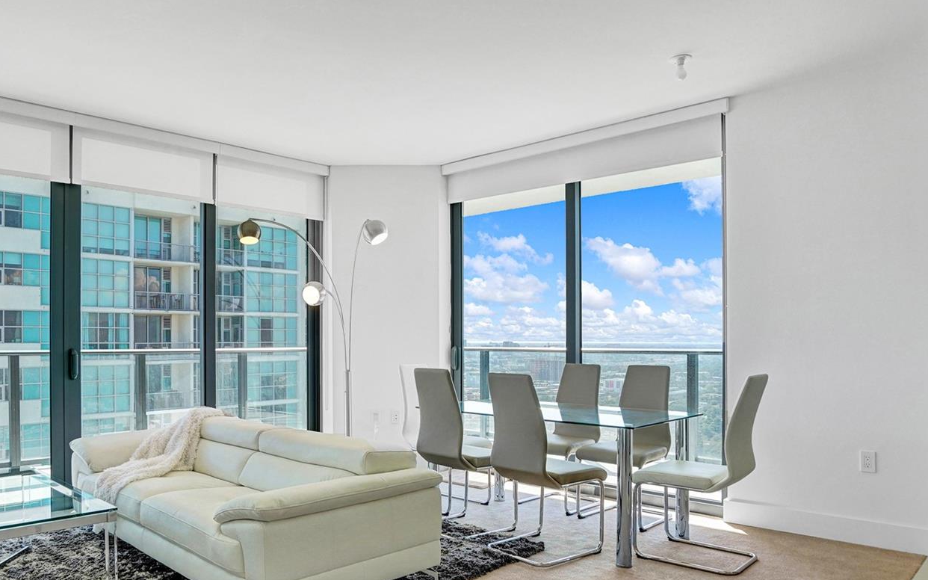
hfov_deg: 81.2
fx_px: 531
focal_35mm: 21
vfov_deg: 57.0
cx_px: 368
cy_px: 336
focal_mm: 16
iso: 800
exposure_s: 1/500
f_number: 5
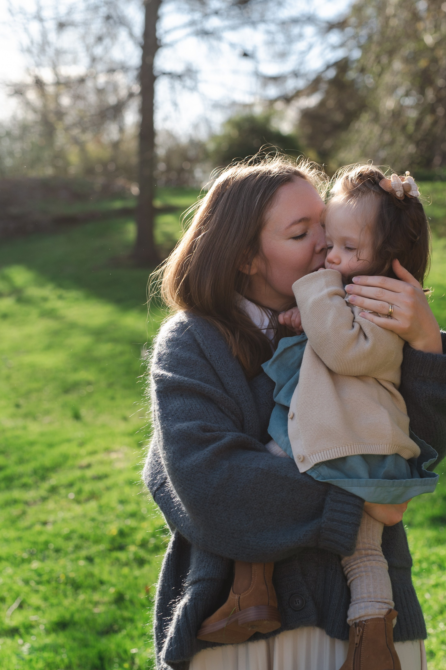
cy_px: 390
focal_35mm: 62
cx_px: 270
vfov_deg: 32.3
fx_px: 1153
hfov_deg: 21.9
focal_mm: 50
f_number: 3.5
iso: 160
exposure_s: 1/640
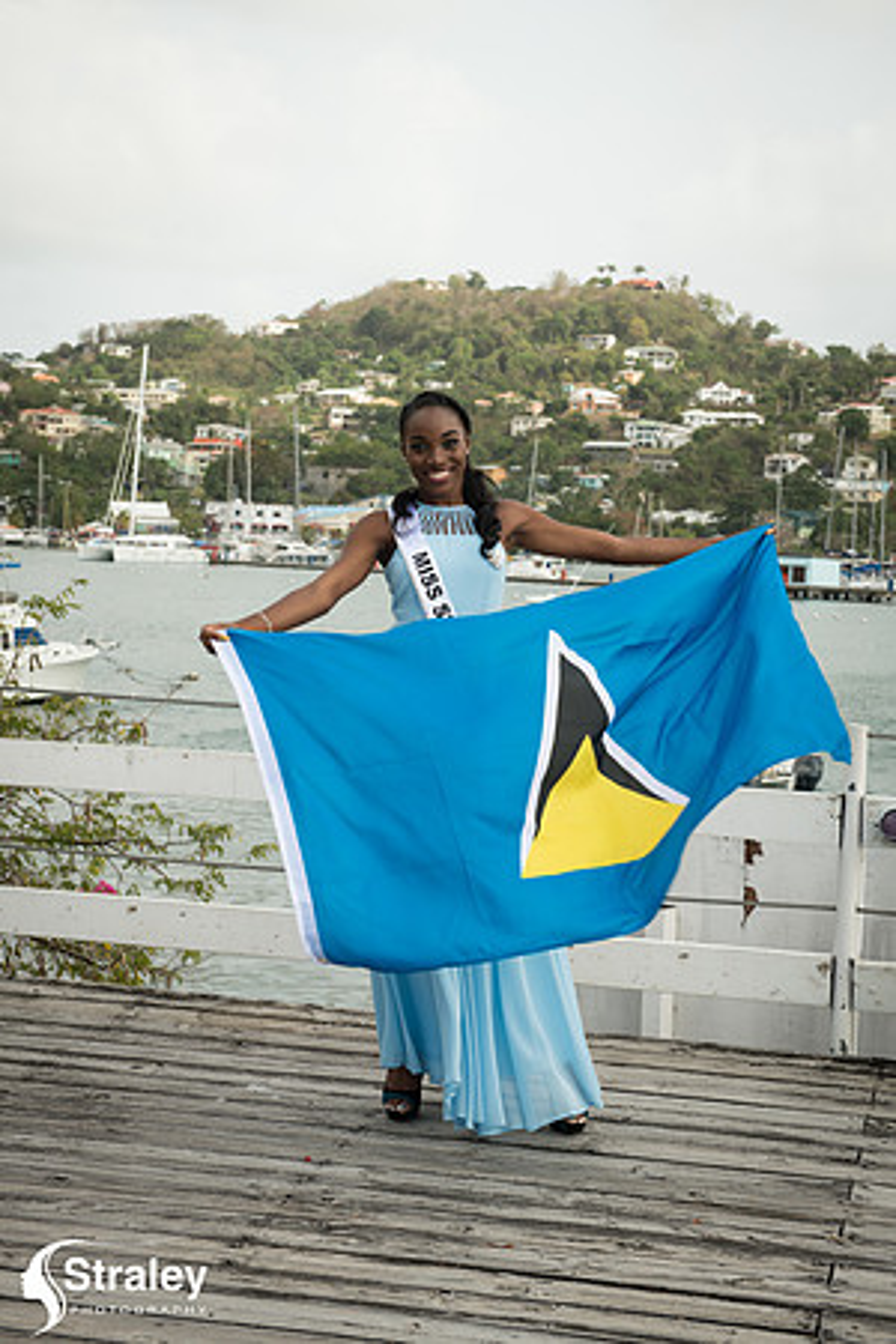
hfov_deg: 23.4
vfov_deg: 34.5
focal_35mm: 58
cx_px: 448
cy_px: 672
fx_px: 2165
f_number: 7.1
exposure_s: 1/160
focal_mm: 58
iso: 100
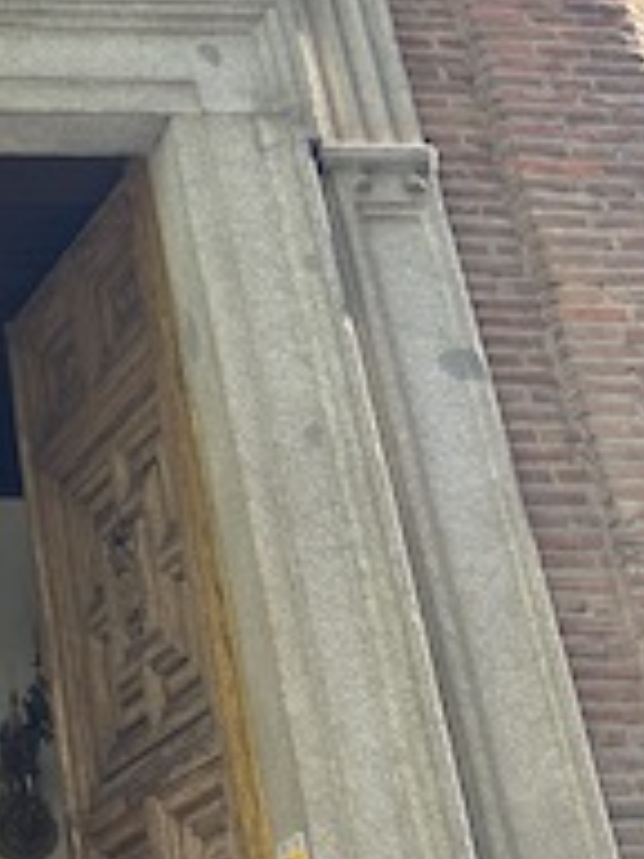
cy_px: -36
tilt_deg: +34.6
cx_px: -371
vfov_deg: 23.2
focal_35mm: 80
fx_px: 1984
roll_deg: +1.1
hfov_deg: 16.5
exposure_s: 1/535
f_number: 1.78
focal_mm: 6.86
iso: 80
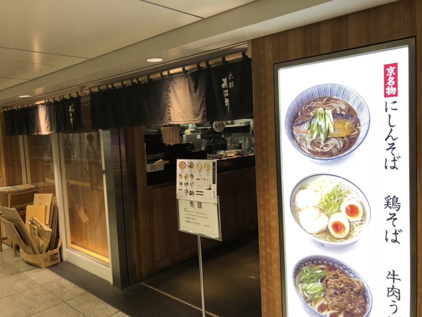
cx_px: 211
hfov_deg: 63.4
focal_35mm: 28
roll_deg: +2.1
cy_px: 158
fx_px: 341
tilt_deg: -3.4
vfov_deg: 49.7
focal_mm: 3.99
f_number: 1.8
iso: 32
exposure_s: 1/100
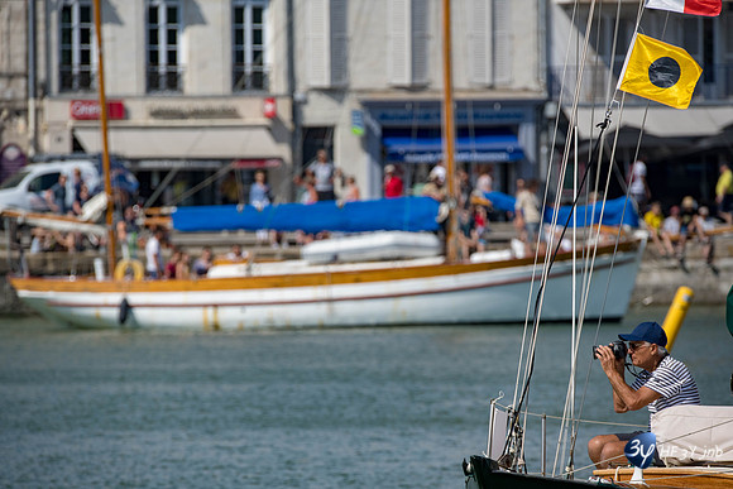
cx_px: 366
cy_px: 244
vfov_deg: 2.9
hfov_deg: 4.3
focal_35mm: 480
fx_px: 9775
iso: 400
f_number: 11
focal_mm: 480
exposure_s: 1/800
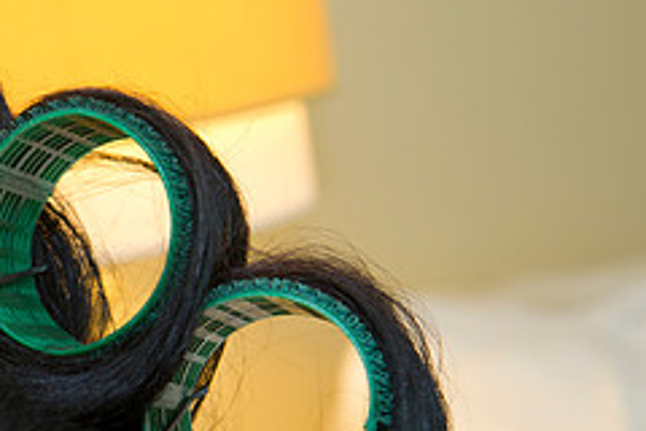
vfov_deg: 10.3
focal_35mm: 133
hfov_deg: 15.2
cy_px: 353
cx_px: 5
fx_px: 2386
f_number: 5.6
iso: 640
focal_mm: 55
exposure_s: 1/50
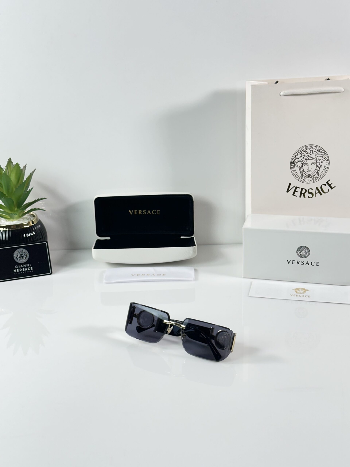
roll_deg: +1.5
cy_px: 234
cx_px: 175
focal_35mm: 48
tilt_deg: -20.3
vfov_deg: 39.7
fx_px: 647
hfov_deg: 30.3
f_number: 1.78
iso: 80
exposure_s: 1/100
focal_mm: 6.86
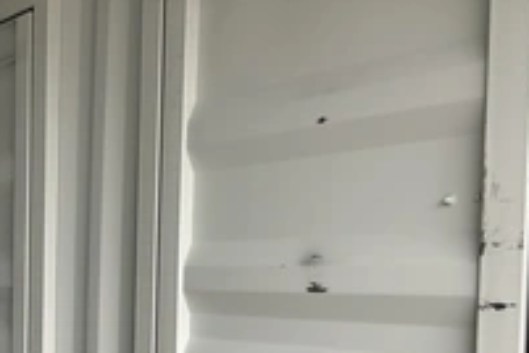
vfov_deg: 22.0
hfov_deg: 32.7
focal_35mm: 60
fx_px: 882
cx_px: 121
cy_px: 324
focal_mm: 3
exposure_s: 1/79
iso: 64
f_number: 1.8
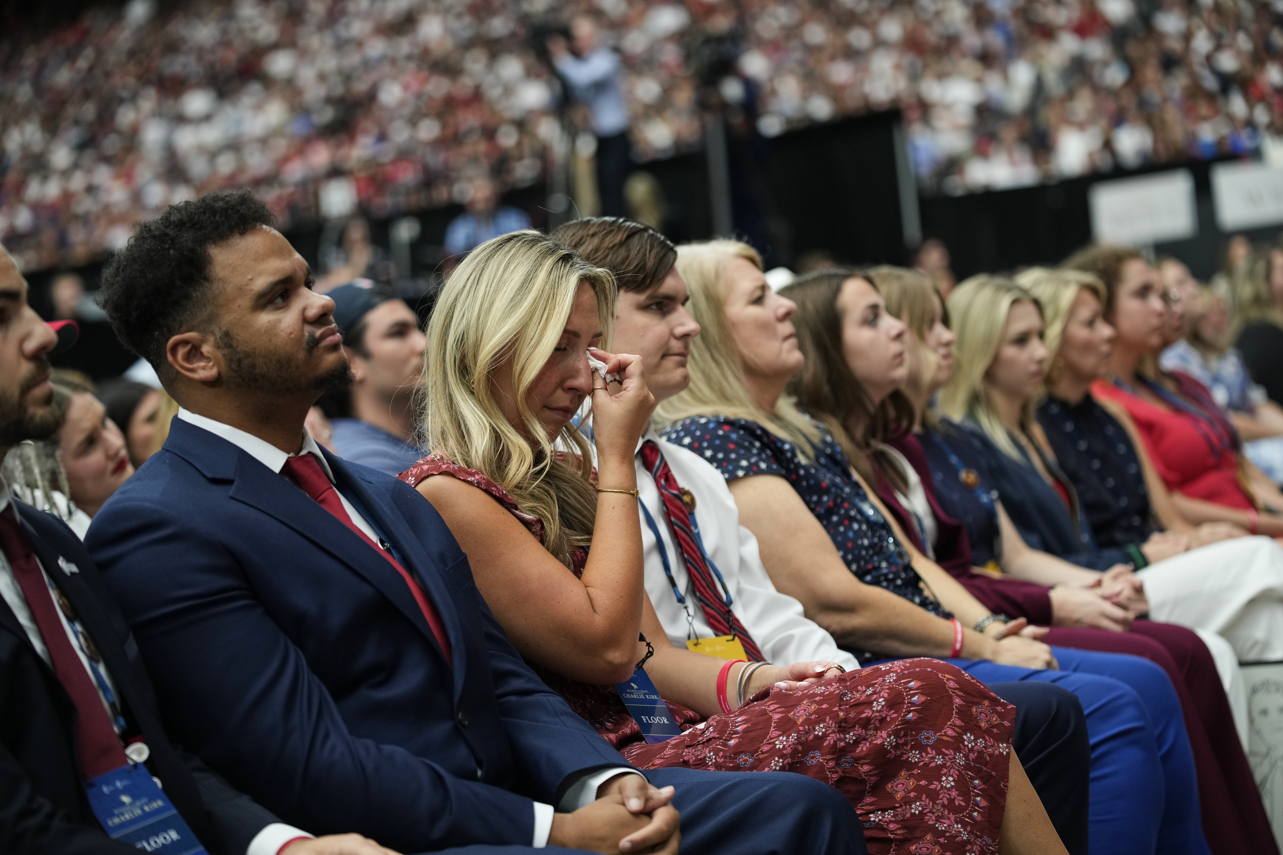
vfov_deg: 15.9
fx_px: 3065
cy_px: 428
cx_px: 642
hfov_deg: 23.6
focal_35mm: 86
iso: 1000
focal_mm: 86
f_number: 2.8
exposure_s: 1/800
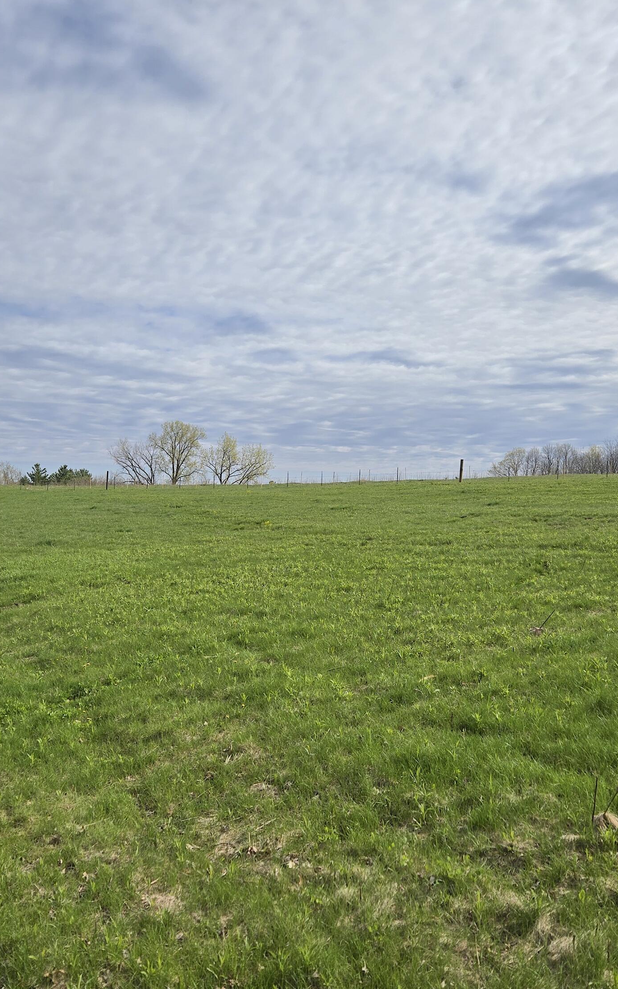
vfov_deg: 58.1
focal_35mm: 33
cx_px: 280
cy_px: 499
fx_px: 889
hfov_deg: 38.3
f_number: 1.8
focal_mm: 5.4
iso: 25
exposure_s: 1/3550
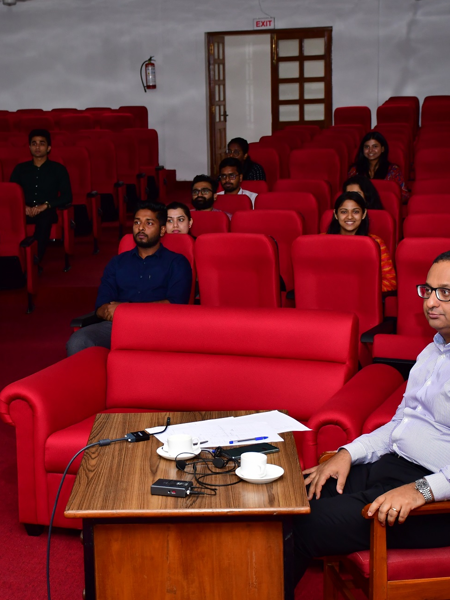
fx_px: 1283
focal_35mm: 74
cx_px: 169
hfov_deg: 19.9
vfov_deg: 26.3
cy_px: 299
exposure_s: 1/250
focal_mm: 34
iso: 800
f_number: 5
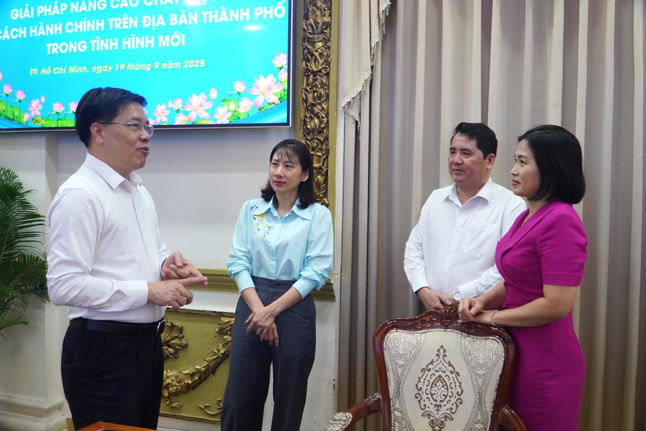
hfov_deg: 55.1
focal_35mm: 34
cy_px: 216
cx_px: 323
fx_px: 619
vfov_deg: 38.4
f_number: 4
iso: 400
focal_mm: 23
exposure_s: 1/40
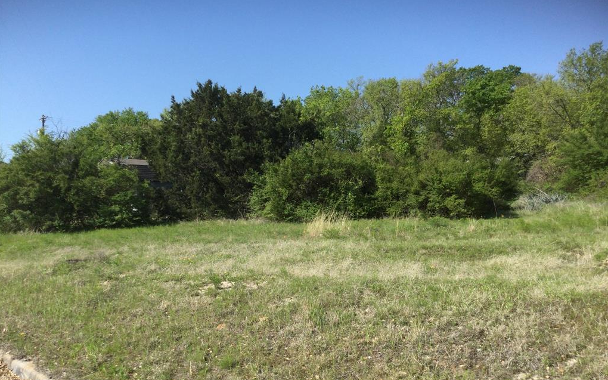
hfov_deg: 58.2
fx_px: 547
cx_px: 303
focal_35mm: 33
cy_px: 217
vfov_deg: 38.2
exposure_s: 1/1045
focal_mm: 3.3
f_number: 2.4
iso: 25
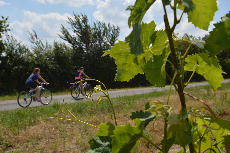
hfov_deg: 46.4
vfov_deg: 31.8
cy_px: 76
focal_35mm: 42
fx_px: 268
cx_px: 115
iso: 200
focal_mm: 28
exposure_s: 1/1000
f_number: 8
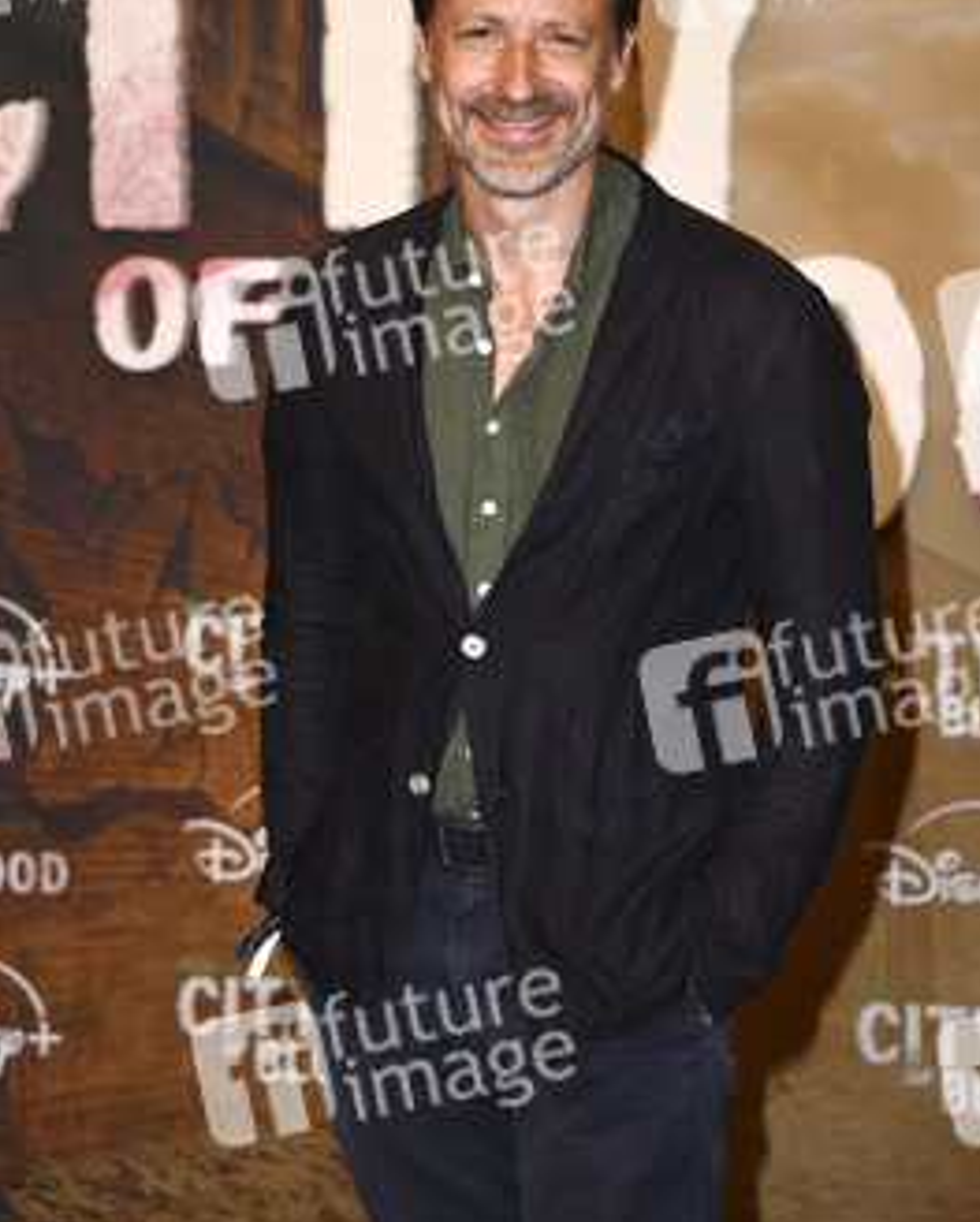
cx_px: 492
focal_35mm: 120
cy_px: 499
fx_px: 4345
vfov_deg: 16.0
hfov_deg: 12.9
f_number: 5.6
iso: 320
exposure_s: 1/250
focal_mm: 105
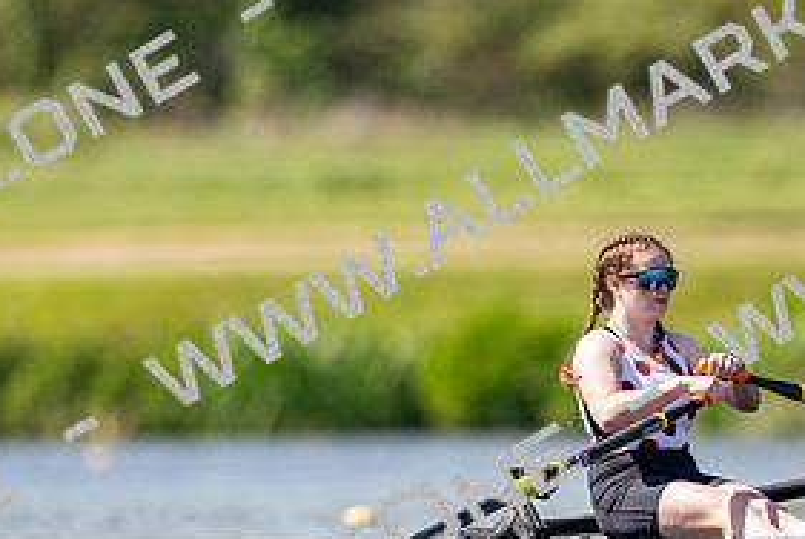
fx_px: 27711
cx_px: 498
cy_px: 414
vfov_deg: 1.1
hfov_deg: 1.7
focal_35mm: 1238
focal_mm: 600
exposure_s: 1/2500
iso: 280
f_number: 4
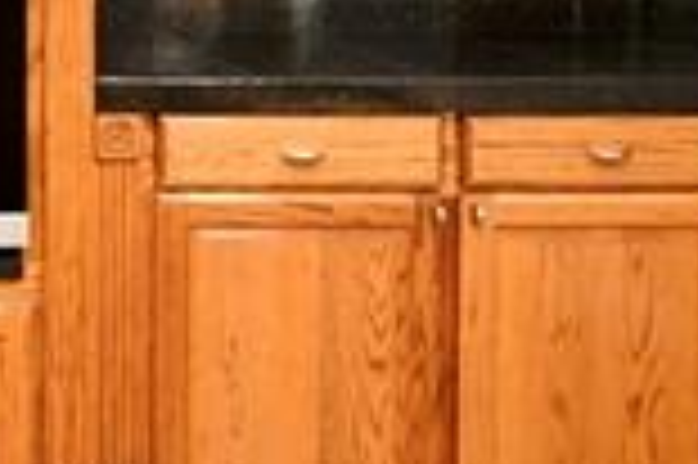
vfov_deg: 19.1
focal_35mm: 66
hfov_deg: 25.6
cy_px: -131
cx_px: -243
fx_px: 1278
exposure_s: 1/60
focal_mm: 11
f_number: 4.8
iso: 3600
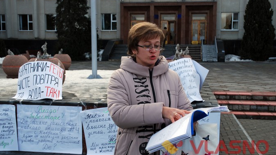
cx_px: 137
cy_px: 91
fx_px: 348
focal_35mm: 48
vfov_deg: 25.1
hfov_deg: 43.3
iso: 100
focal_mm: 29
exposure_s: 1/160
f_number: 6.3
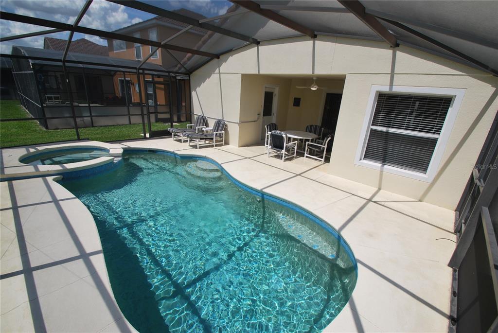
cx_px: 249
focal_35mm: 15
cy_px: 166
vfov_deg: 77.5
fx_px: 208
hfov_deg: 100.3
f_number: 8
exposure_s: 1/250
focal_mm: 10
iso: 100
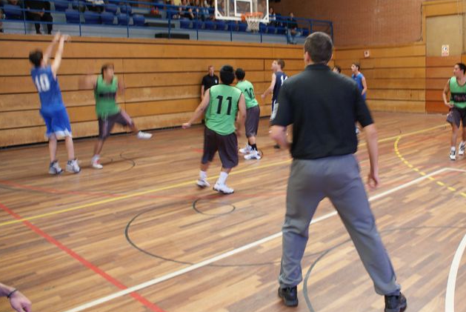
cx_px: 293
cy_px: 139
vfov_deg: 32.0
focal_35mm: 42
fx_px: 544
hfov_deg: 45.9
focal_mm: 22
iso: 400
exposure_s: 1/25
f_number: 4
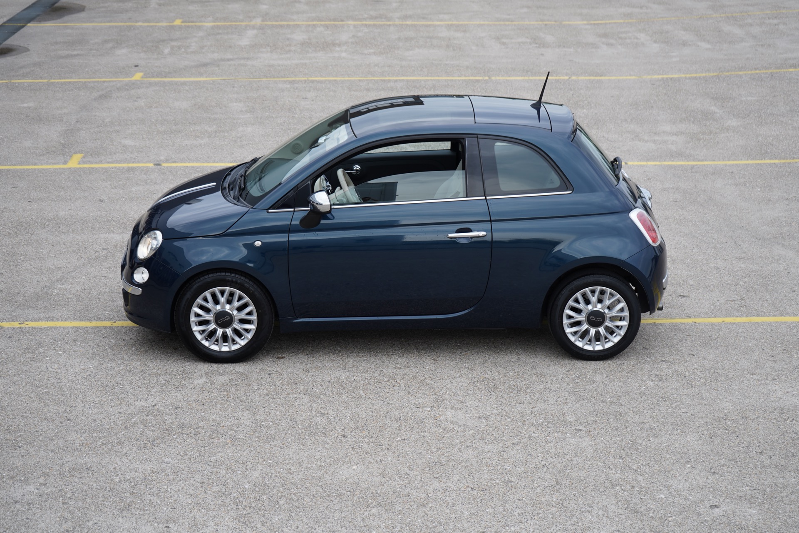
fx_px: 1553
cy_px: 266
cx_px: 400
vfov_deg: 19.5
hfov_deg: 28.8
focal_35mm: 70
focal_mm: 70
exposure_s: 1/160
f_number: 5.6
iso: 160
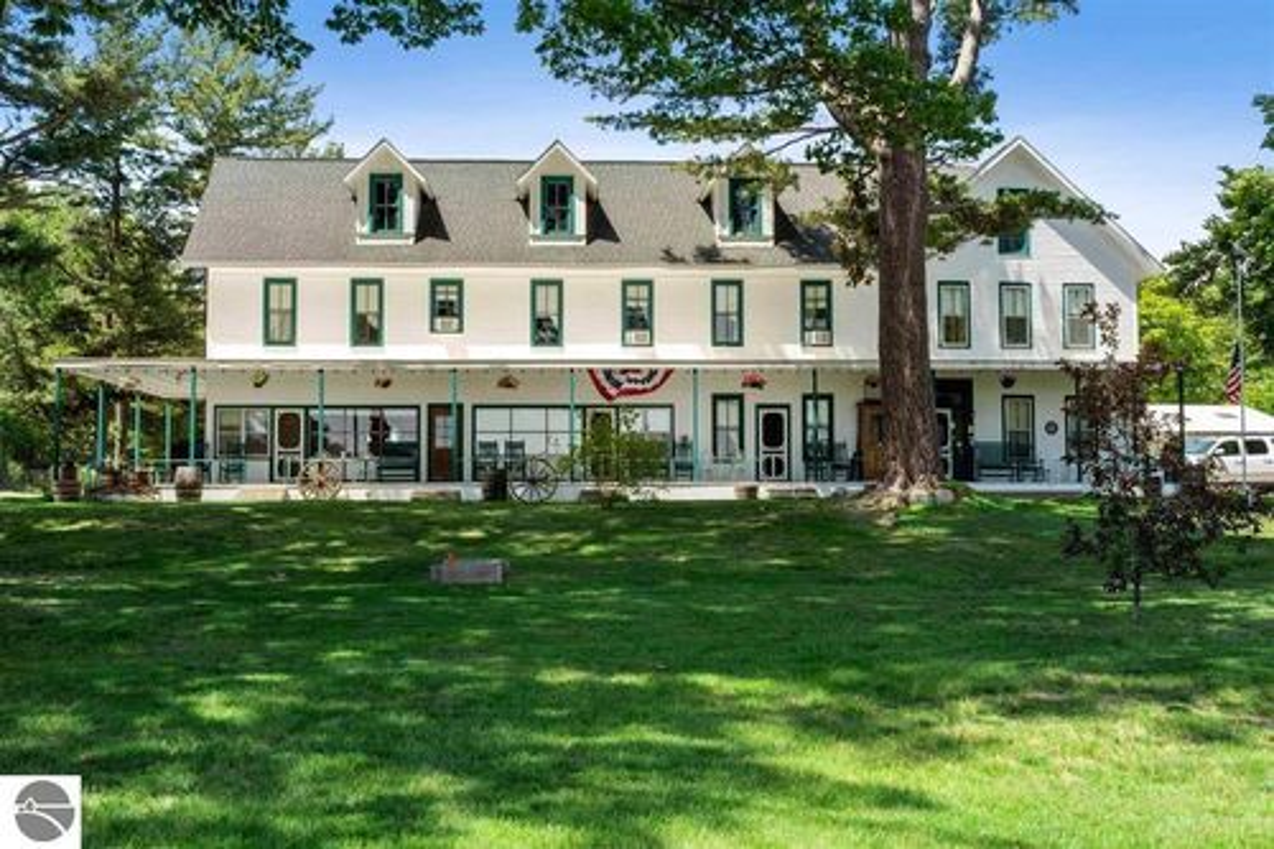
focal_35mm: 37
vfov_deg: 35.6
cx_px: 637
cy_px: 424
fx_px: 1319
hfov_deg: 51.5
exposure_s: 1/200
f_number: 16
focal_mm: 37.3
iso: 800
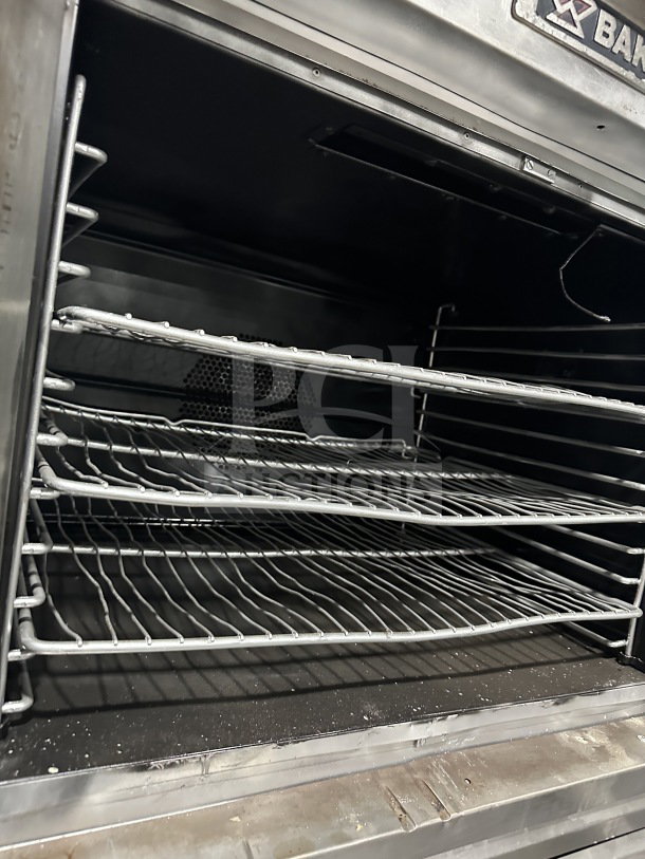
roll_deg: -13.6
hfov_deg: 56.8
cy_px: 430
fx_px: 596
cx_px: 322
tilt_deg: -4.1
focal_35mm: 24
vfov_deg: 71.6
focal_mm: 6.86
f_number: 1.78
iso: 1000
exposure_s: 1/60
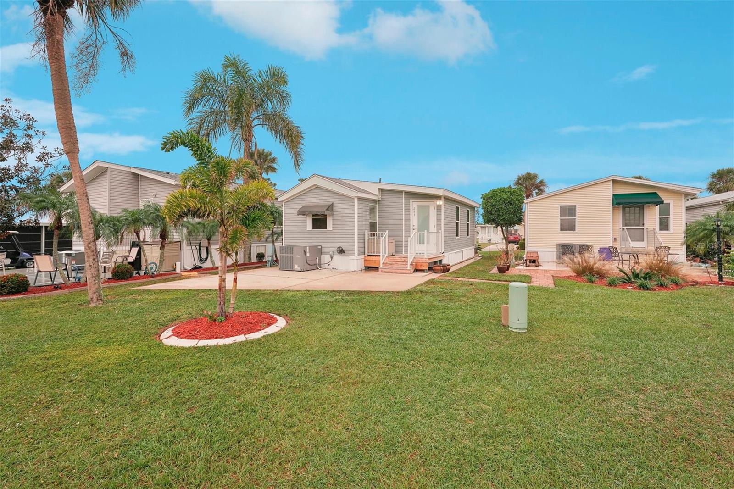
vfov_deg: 73.7
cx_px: 367
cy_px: 244
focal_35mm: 16
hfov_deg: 96.7
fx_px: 326
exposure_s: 1/100
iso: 400
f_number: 7.1
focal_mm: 16
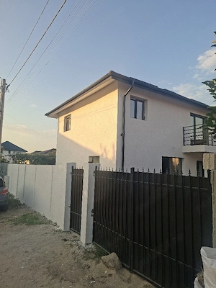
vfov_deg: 73.9
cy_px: 144
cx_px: 108
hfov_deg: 58.9
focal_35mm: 23
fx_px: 191
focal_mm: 5.54
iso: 50
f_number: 1.8
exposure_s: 1/667
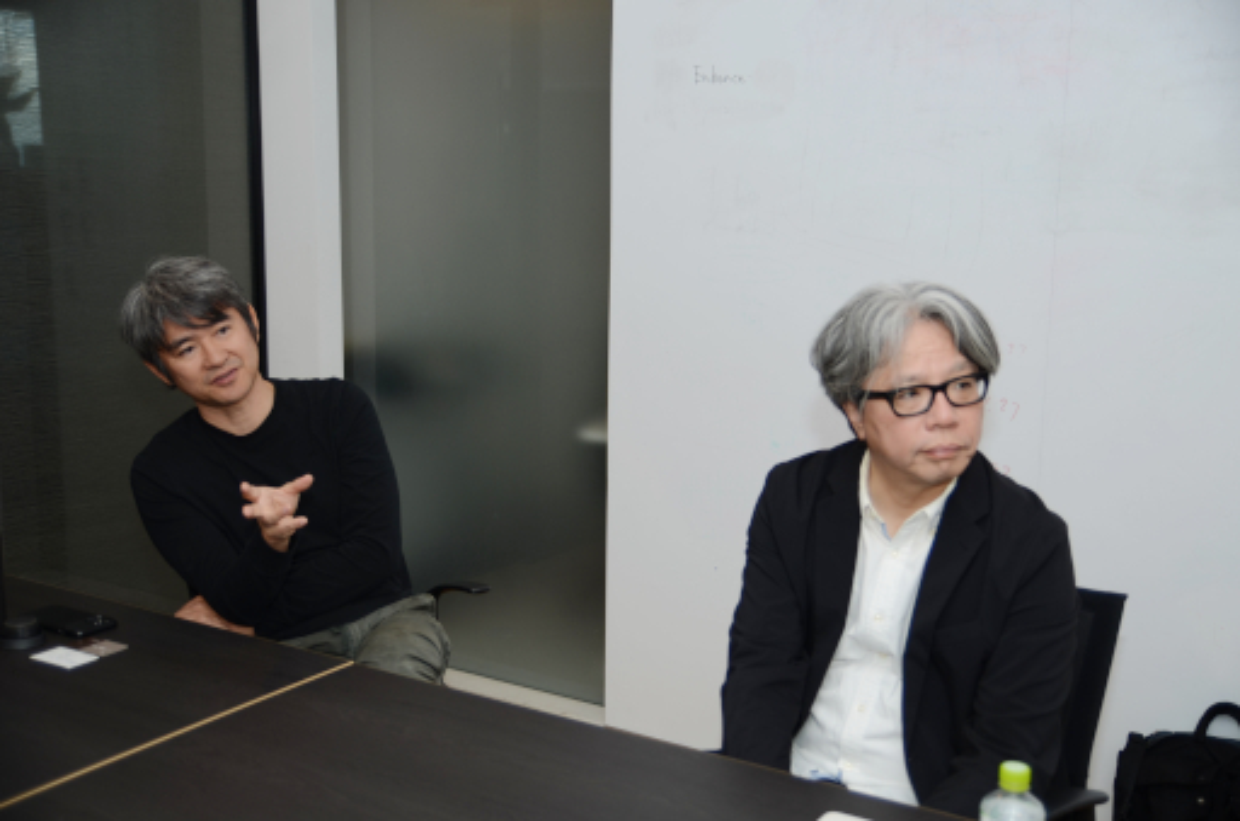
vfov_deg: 32.9
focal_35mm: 40
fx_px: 1392
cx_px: 620
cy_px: 410
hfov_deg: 48.0
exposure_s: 1/160
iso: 100
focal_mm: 27
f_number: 2.8
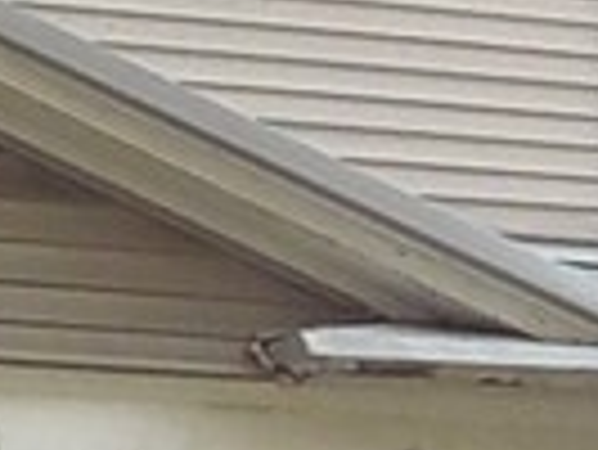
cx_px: 688
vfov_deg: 6.4
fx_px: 3994
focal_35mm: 231
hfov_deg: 8.5
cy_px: 90
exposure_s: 1/500
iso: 125
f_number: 3.3
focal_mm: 4.1
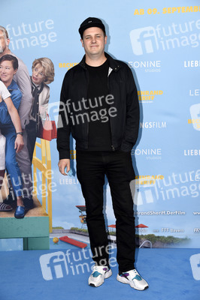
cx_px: 100
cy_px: 150
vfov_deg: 32.4
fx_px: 518
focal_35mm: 62
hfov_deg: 21.9
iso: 500
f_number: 6.3
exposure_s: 1/160
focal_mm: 62
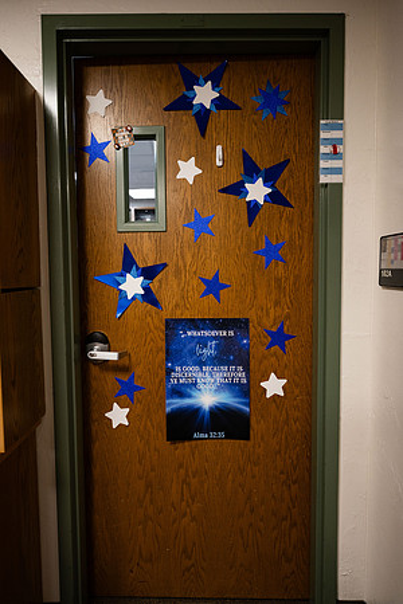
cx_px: 202
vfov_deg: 73.7
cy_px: 302
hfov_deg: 53.1
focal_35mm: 24
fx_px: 403
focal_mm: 24
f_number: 2.8
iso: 640
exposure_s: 1/200
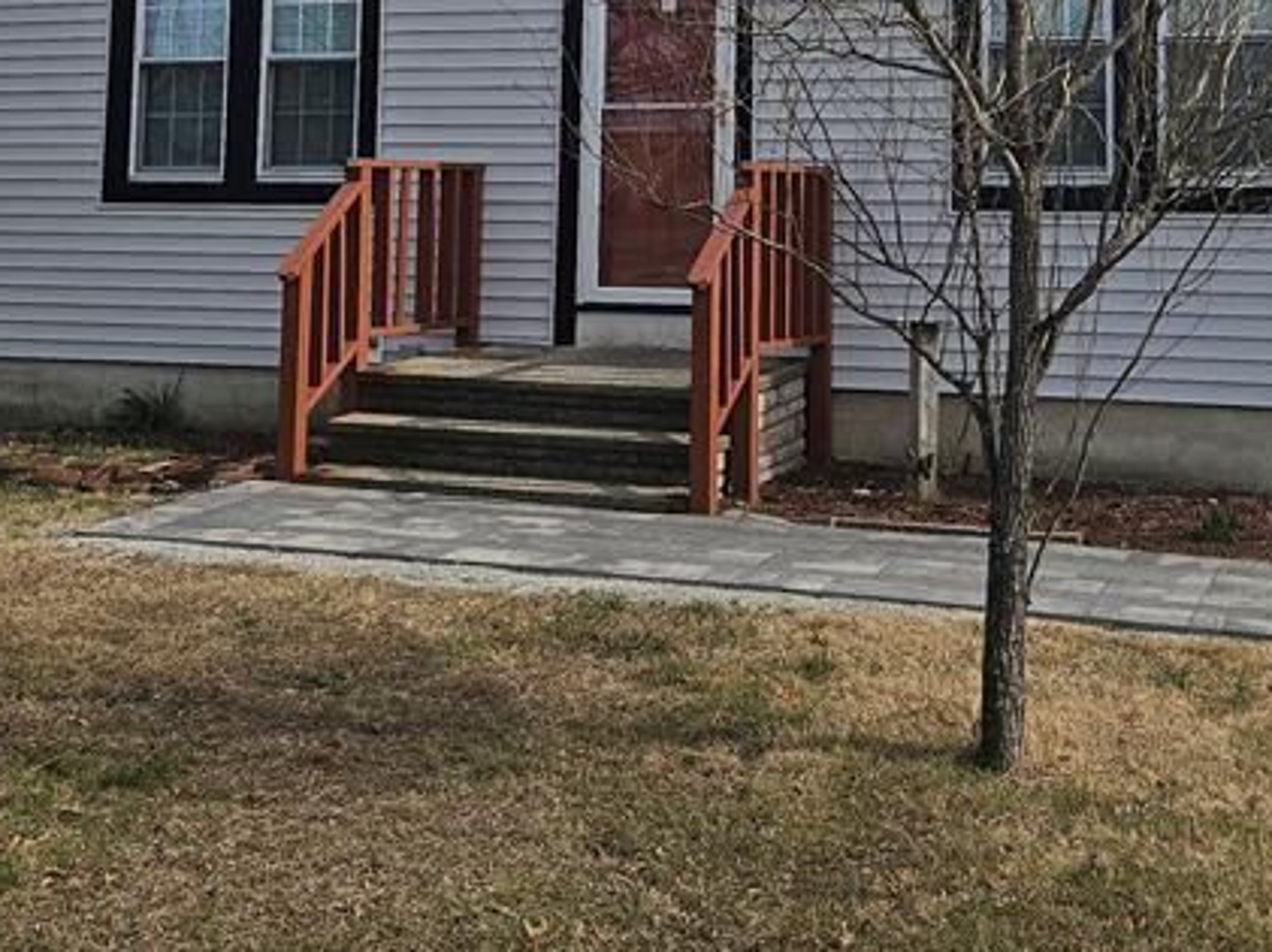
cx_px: 734
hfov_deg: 34.3
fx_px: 2056
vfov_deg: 24.8
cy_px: -3
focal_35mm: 56
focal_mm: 5.4
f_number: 1.8
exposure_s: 1/1899
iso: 25
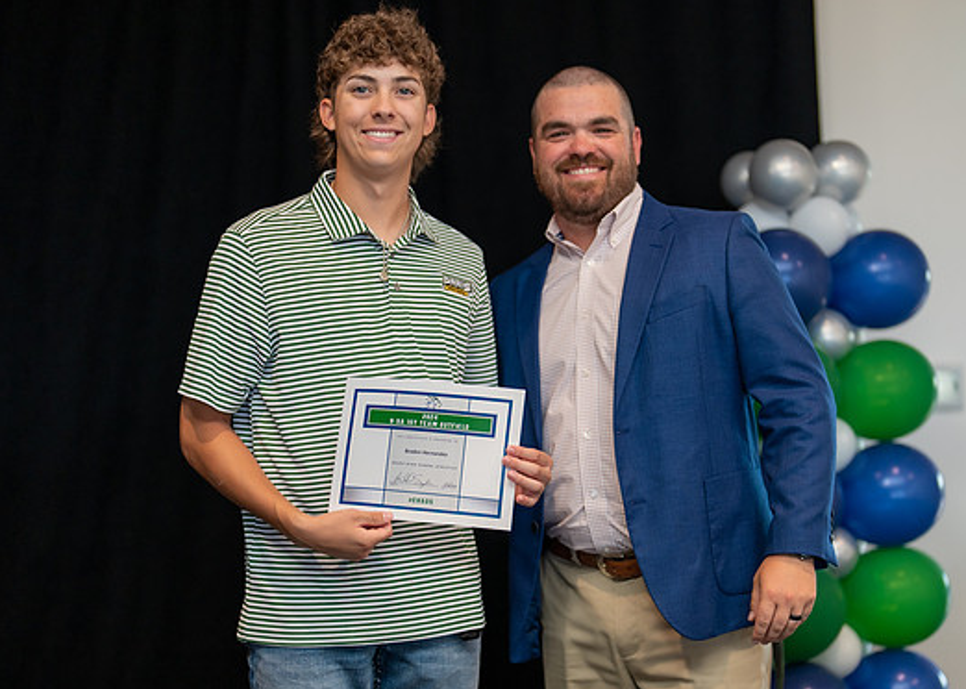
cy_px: 433
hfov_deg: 28.6
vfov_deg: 20.6
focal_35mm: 69
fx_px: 1892
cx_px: 552
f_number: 1.2
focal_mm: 50
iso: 200
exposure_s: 1/320
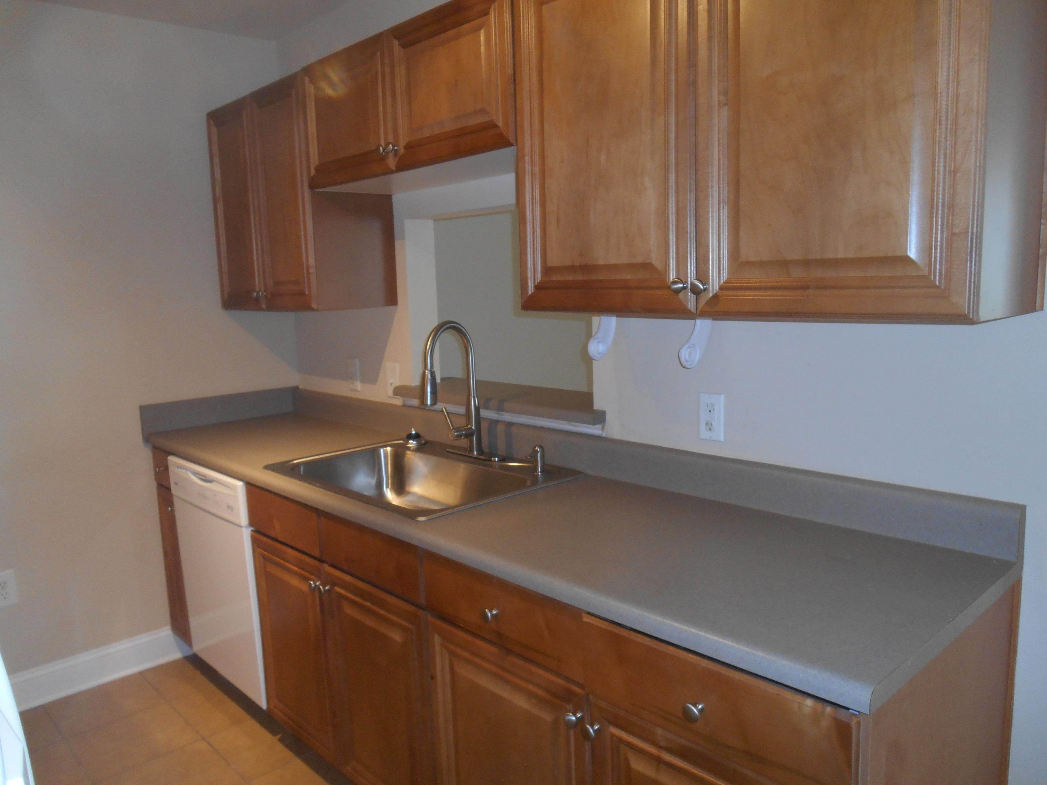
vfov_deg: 53.1
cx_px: 524
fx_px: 786
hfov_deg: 67.3
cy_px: 392
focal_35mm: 26
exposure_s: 1/25
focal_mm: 4.7
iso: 200
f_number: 3.4
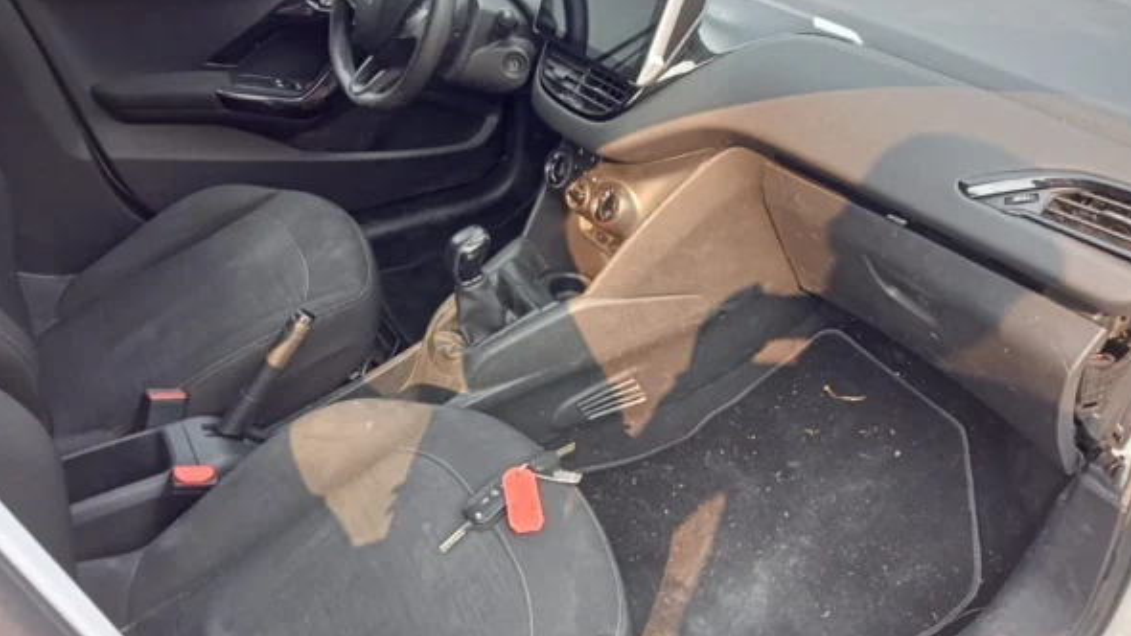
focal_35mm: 31
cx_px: 567
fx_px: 930
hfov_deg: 62.6
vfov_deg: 37.6
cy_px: 241
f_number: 2.2
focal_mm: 3.46
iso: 148
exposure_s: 1/100
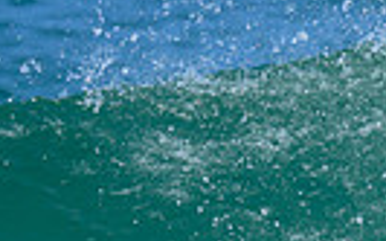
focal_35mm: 4906
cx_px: 624
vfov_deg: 0.3
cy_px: 144
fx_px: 51588
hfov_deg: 0.4
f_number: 6.3
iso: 360
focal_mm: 800
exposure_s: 1/2000
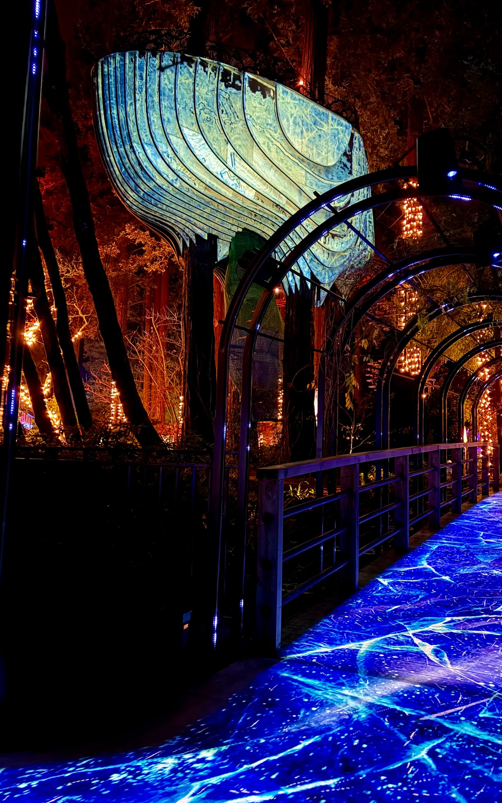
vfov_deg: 66.5
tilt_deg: +5.3
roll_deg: -0.9
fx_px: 613
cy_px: 400
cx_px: 295
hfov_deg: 44.4
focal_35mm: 28
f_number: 1.6
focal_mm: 5.96
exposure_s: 1/9
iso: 1250
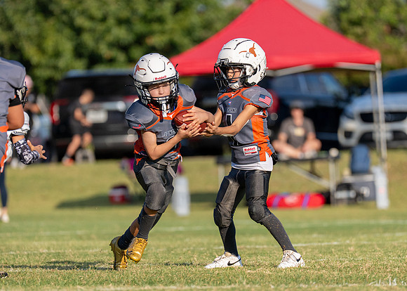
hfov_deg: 5.0
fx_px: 4686
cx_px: 207
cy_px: 172
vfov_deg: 3.6
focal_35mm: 405
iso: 320
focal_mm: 200
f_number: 2.8
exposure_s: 1/6400
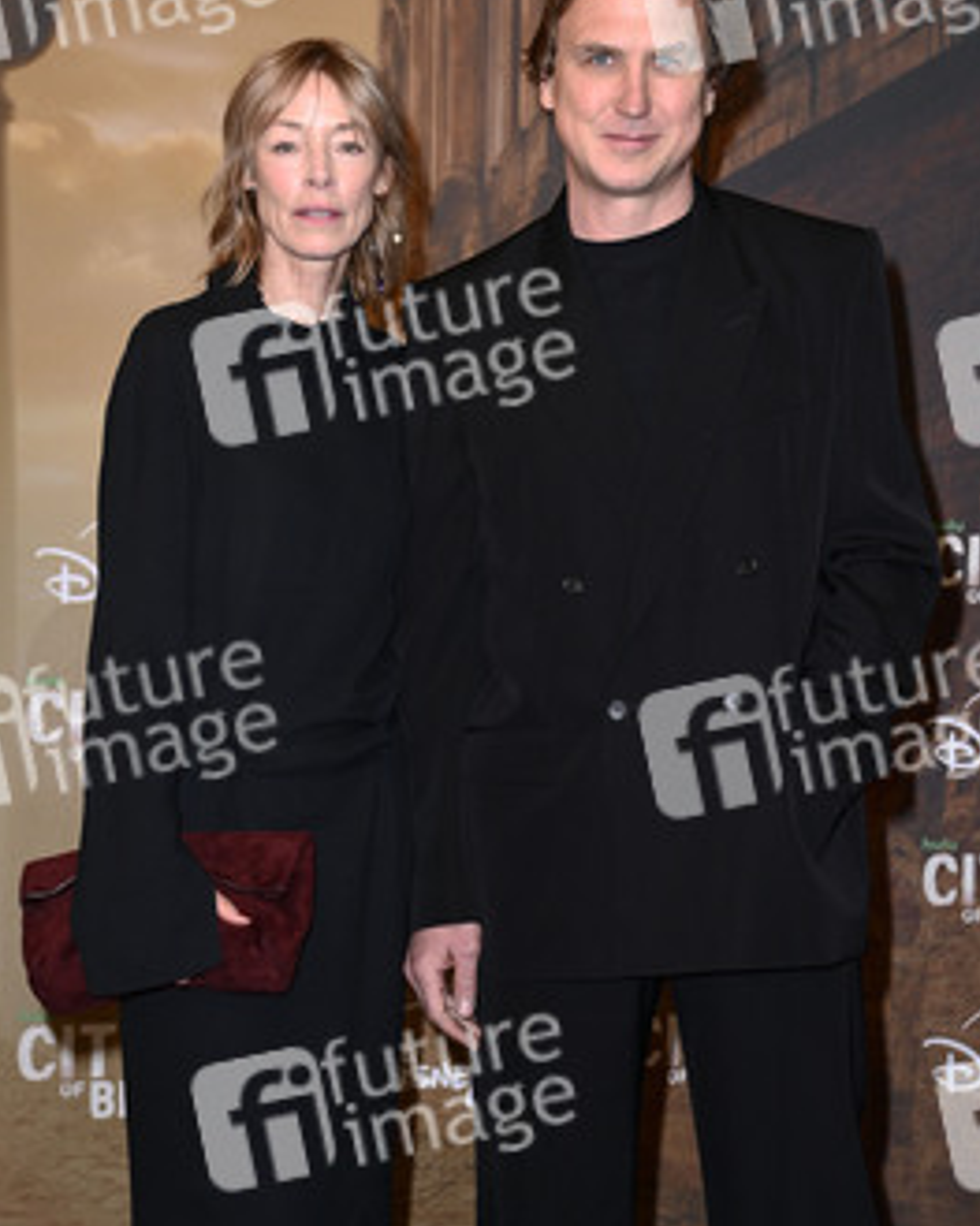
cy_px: 544
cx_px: 492
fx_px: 3809
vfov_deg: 18.3
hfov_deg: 14.7
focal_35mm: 105
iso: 1000
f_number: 5.6
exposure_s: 1/320
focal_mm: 92
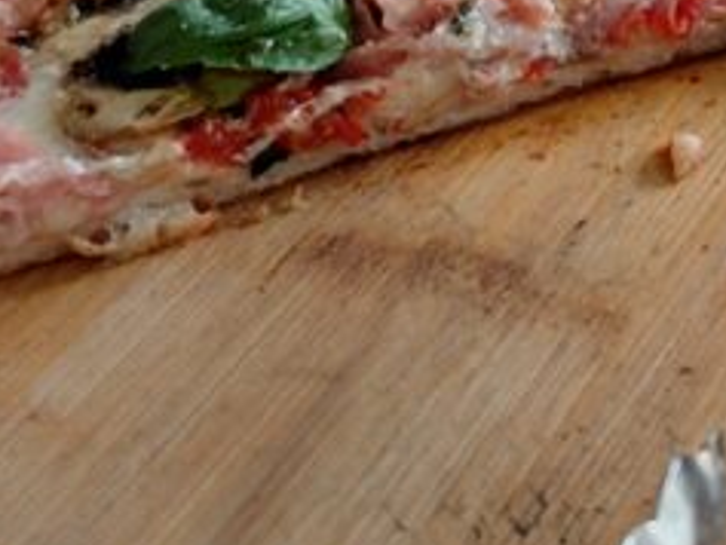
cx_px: 607
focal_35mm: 108
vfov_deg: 13.4
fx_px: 2266
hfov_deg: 18.0
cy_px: -98
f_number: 1.8
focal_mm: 4.69
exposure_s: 1/100
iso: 125
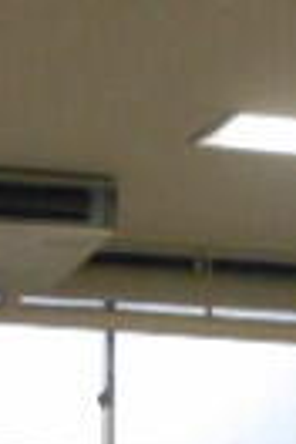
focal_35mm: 172
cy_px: 666
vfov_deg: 11.5
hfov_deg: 8.0
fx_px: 2121
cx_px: 131
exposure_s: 1/250
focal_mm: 5.8
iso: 640
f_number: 3.6
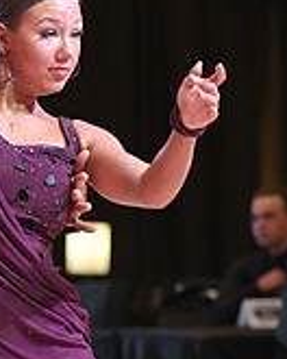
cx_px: -108
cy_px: 435
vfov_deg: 4.7
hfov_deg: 3.7
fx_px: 4374
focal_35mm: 412
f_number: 4
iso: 2000
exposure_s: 1/250
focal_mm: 125
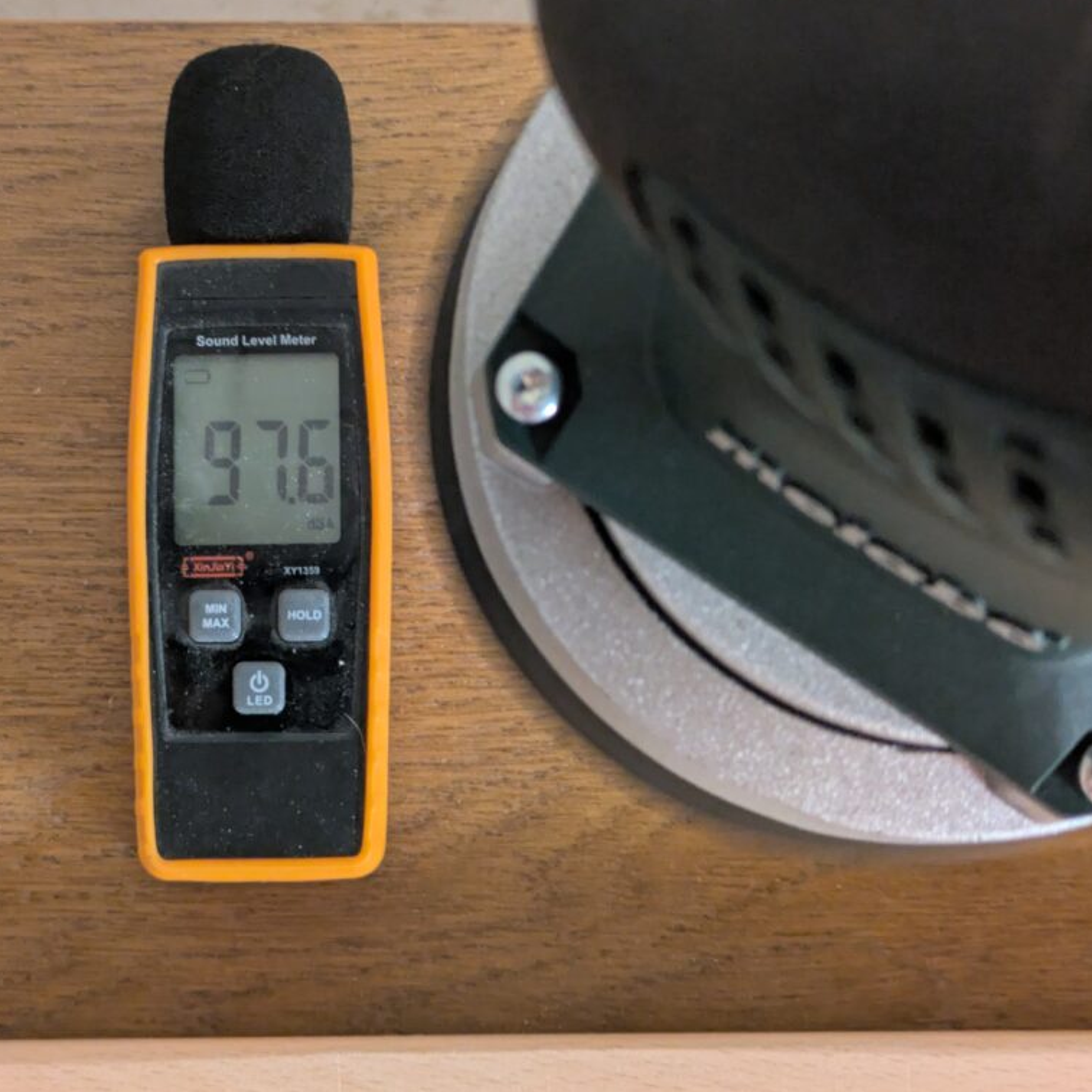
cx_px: 361
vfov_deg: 28.2
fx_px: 2177
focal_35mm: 61
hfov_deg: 28.0
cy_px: 545
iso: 467
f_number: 1.89
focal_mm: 5.43
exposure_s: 1/25
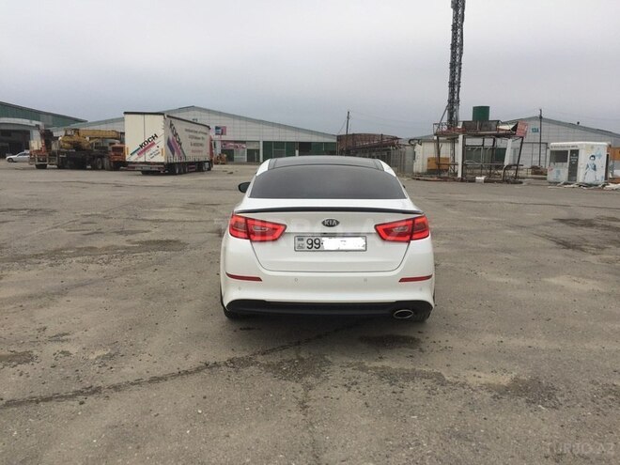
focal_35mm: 29
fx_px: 519
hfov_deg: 61.7
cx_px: 310
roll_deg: -0.3
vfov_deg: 48.2
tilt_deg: -5.0
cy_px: 232
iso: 32
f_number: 2.2
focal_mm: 4.15
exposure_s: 1/444
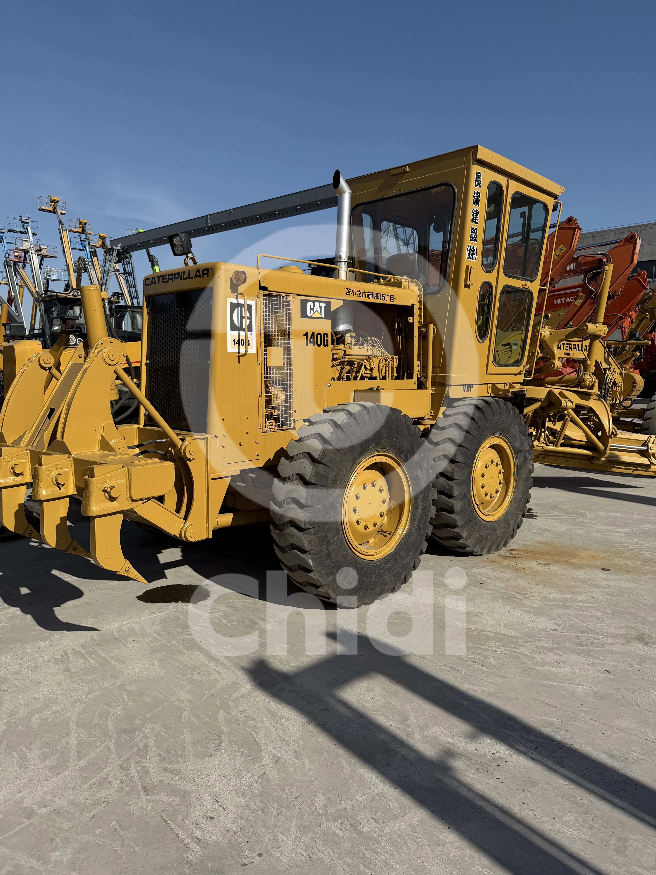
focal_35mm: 24
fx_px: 606
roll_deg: -1.1
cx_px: 328
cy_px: 438
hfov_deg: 56.8
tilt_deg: -5.7
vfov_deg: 71.6
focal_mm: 6.76
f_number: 1.78
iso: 80
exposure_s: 1/10309
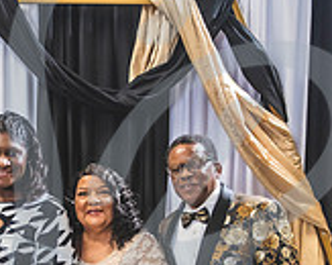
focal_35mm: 83
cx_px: 73
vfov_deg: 18.0
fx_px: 815
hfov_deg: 22.8
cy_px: 269
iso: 1600
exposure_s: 1/250
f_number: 2.8
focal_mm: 32
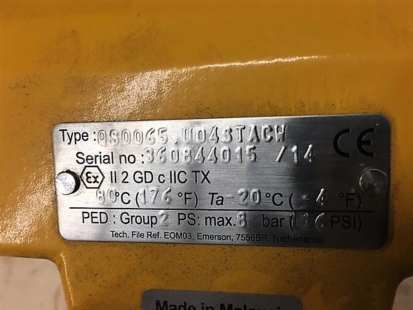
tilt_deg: -68.6
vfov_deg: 48.2
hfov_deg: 61.7
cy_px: 155
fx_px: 346
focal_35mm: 29
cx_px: 206
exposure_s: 1/30
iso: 40
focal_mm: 4.15
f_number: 2.2
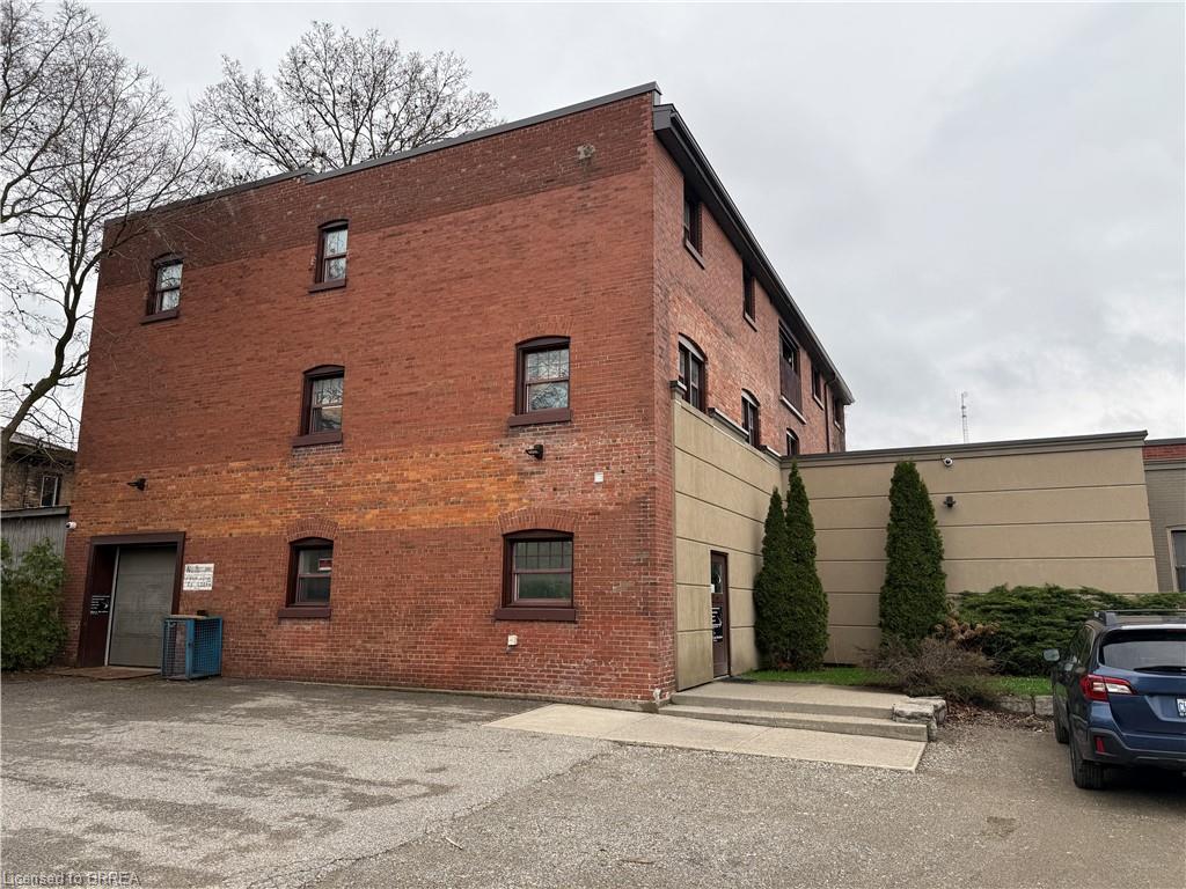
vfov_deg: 56.8
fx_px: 822
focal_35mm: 24
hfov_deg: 71.6
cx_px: 593
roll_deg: -0.5
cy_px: 444
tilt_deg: +10.9
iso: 80
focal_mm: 6.76
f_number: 1.78
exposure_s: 1/547
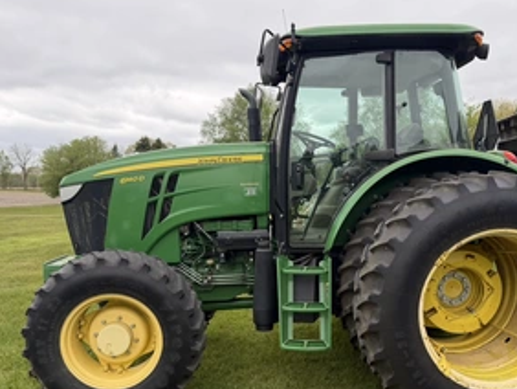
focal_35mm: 34
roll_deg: -1.7
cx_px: 306
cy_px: 233
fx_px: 508
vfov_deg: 41.7
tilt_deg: -5.3
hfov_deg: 53.6
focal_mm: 6.76
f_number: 1.78
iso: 100
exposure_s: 1/920
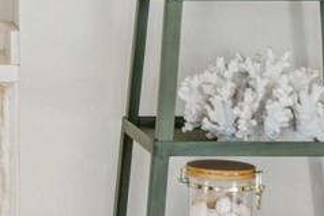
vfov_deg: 11.0
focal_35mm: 121
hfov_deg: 16.6
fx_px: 1090
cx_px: 0
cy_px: -90
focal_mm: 12
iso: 200
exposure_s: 1/3
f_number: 8
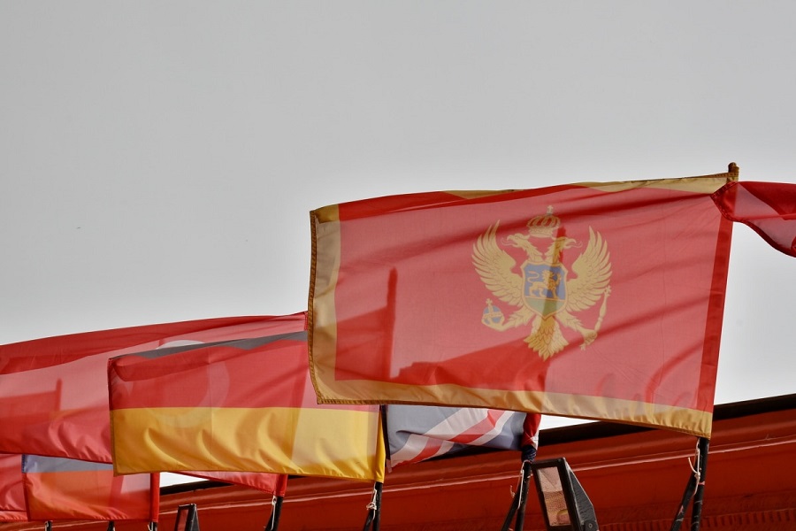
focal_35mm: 138
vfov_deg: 9.9
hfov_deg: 14.9
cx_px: 398
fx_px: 3051
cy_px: 266
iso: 125
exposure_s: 1/200
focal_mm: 92
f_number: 14
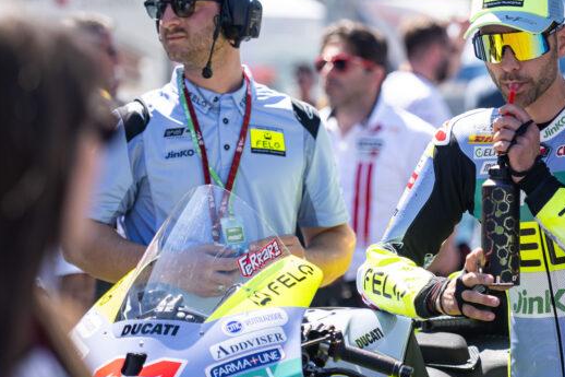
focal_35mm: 257
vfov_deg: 5.3
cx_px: 484
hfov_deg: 8.0
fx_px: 4032
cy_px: 137
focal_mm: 130
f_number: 2.8
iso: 160
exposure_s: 1/1000
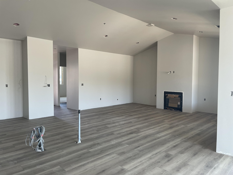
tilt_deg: -2.6
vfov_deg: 54.9
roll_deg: -0.8
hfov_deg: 69.4
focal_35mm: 25
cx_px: 116
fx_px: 168
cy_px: 88
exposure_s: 1/121
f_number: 1.6
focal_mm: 5.1
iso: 125
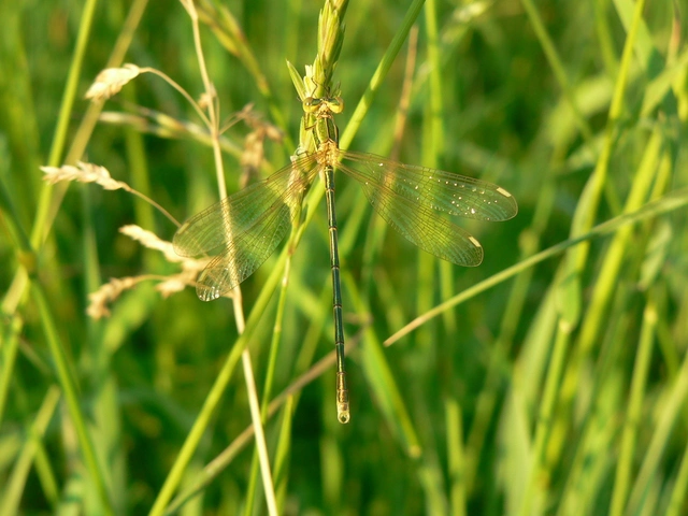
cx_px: 344
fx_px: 1451
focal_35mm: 73
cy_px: 258
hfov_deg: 26.7
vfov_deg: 20.2
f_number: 4
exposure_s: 1/160
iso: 80
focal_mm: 12.1
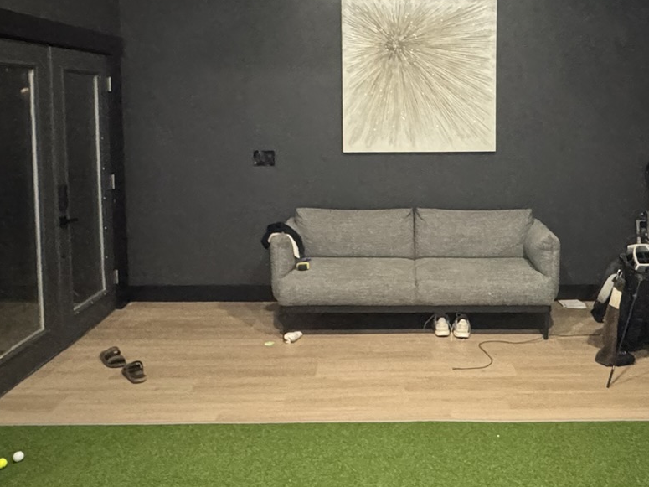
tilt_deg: -4.3
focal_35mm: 37
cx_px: 408
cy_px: 162
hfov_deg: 49.6
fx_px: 694
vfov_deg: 38.2
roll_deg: -0.6
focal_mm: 2.22
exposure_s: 1/40
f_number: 2.2
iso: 1250
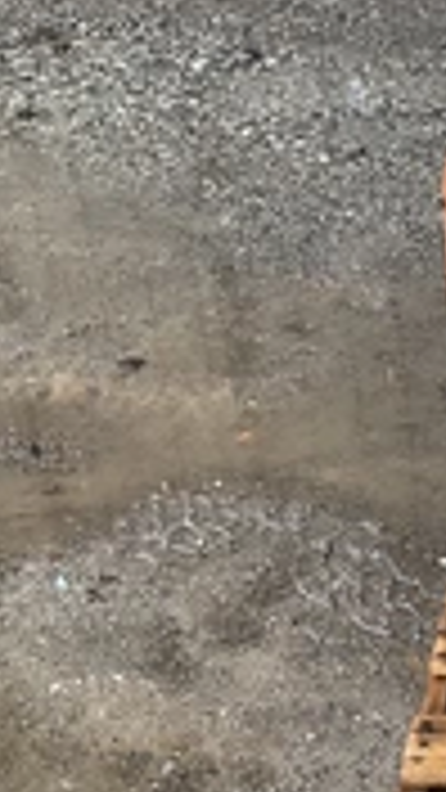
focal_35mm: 72
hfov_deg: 14.9
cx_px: 770
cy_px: 436
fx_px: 1514
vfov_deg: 29.3
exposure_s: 1/122
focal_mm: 3
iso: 25
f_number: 1.8
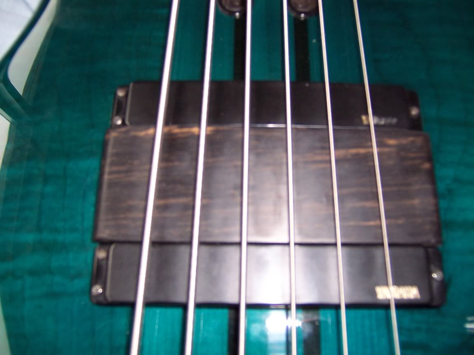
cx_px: 237
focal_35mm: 33
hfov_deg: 55.4
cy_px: 178
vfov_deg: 42.9
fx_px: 452
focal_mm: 5.5
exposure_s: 1/60
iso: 140
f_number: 2.8
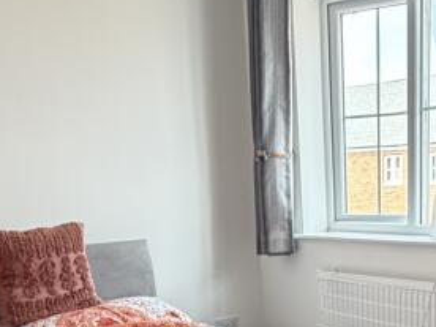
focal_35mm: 52
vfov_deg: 25.4
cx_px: 366
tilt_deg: -16.7
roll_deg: +1.8
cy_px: 384
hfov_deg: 35.3
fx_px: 655
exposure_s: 1/121
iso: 320
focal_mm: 2.22
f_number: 2.2
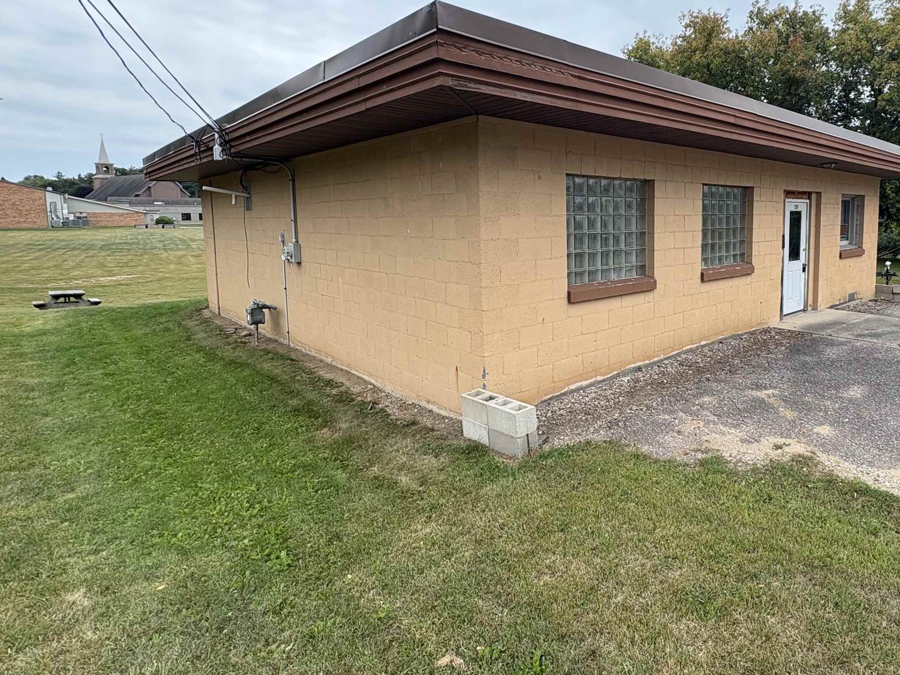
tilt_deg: -5.1
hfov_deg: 76.4
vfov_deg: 62.9
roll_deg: +0.5
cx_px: 603
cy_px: 269
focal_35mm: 21
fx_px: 546
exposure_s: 1/734
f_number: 2.2
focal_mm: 2.22
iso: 64
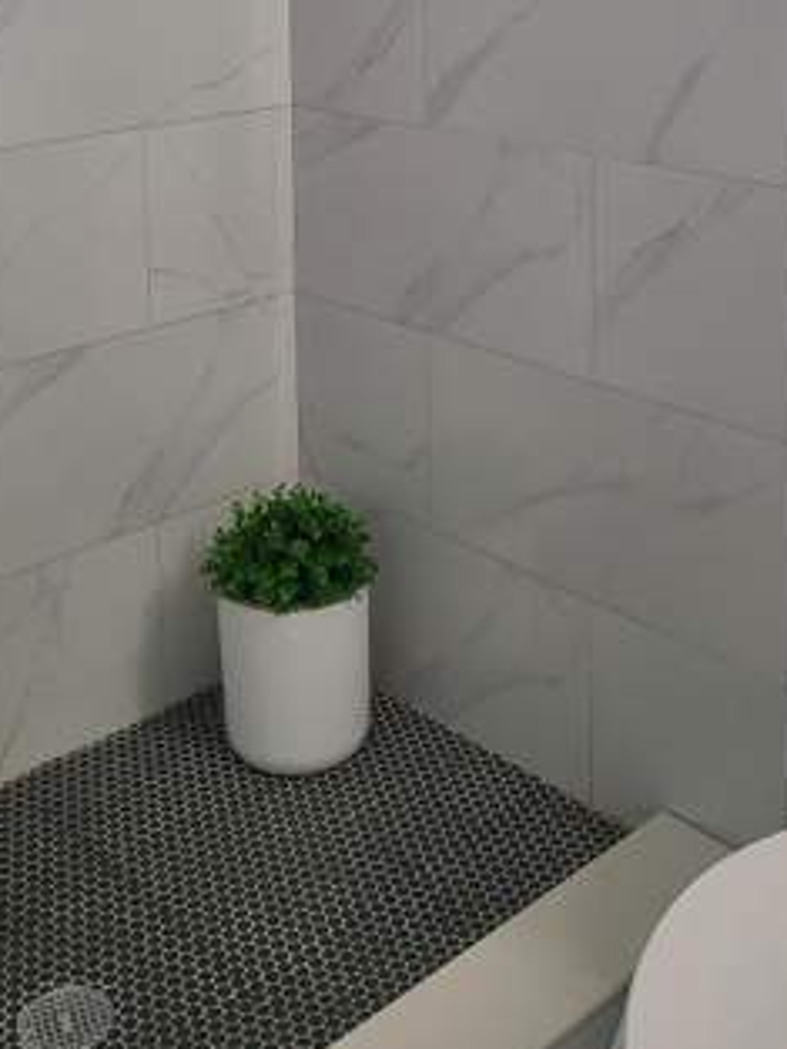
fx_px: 1484
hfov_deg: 29.7
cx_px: 352
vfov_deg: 36.2
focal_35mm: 49
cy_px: 80
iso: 160
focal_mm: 5
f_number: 1.8
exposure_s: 1/120
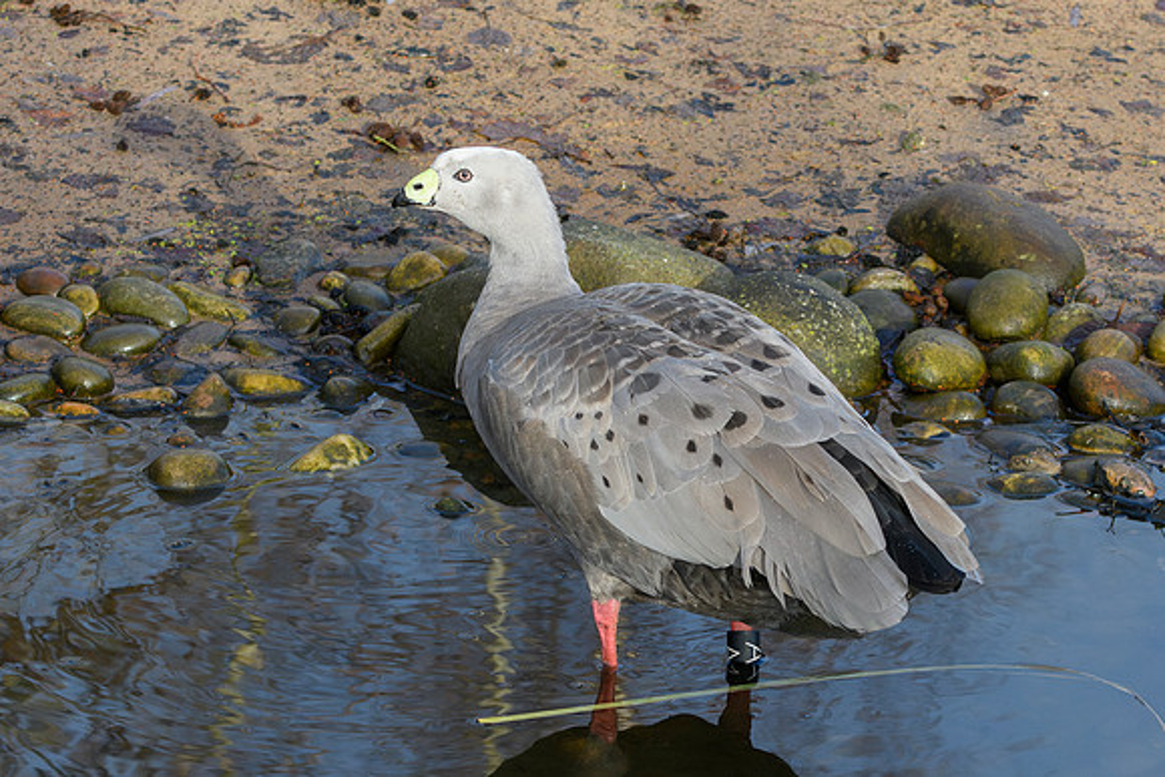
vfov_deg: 7.3
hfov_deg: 10.9
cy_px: 555
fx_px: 6109
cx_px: 628
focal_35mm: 189
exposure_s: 1/1250
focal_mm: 92
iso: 2000
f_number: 8
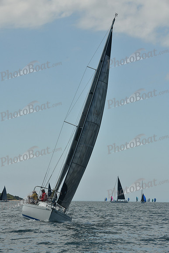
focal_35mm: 116
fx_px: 816
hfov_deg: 11.8
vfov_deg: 17.6
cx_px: 84
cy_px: 126
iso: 320
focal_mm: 116
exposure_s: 1/640
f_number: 10
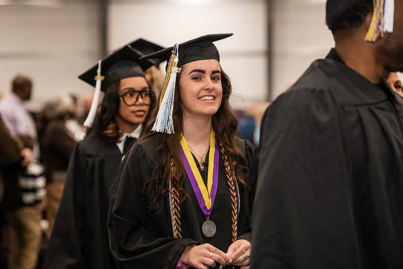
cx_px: 202
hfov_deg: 19.5
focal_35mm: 105
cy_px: 134
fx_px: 1176
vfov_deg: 13.0
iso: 2000
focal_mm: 105
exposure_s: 1/200
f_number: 3.2
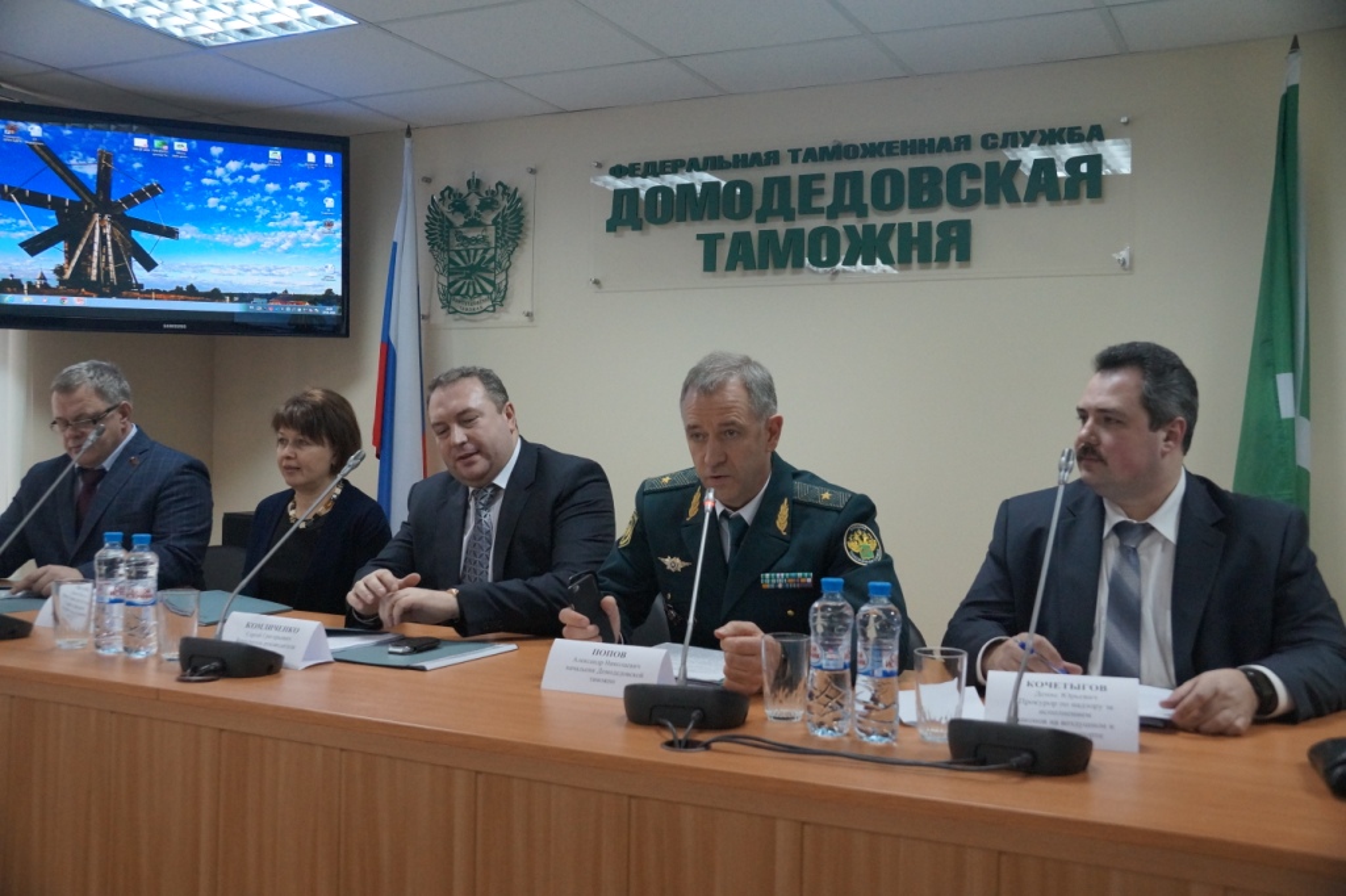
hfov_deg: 57.2
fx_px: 1233
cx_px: 673
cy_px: 448
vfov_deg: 39.9
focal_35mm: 33
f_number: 4
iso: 2000
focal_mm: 22
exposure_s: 1/160
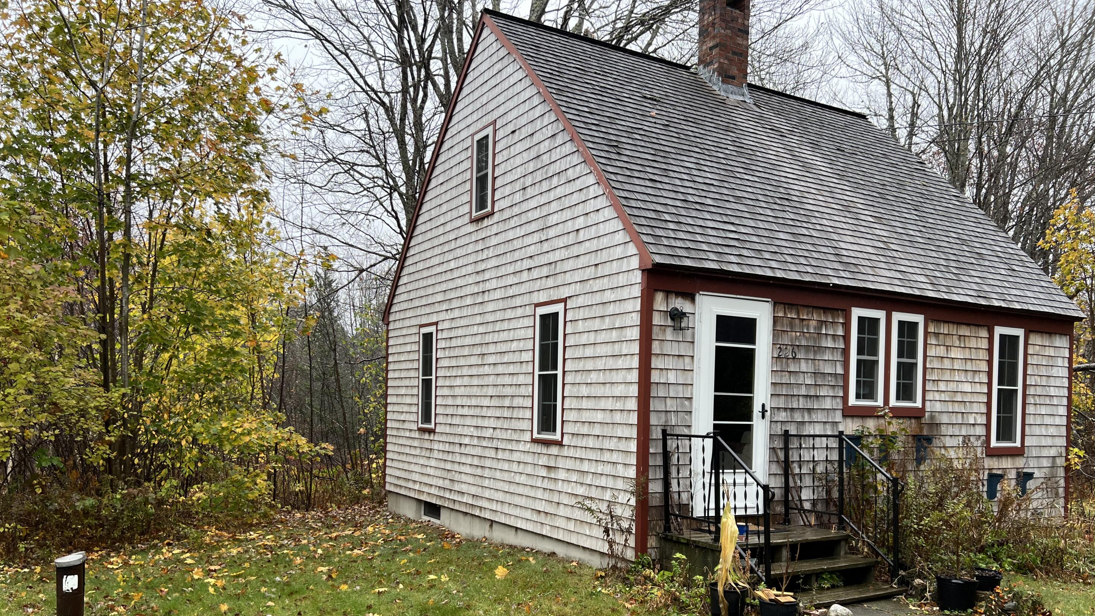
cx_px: 553
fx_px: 842
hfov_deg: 66.1
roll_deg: -1.6
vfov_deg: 39.6
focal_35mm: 29
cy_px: 419
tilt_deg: -0.6
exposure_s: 1/242
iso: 40
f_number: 1.5
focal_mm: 5.7
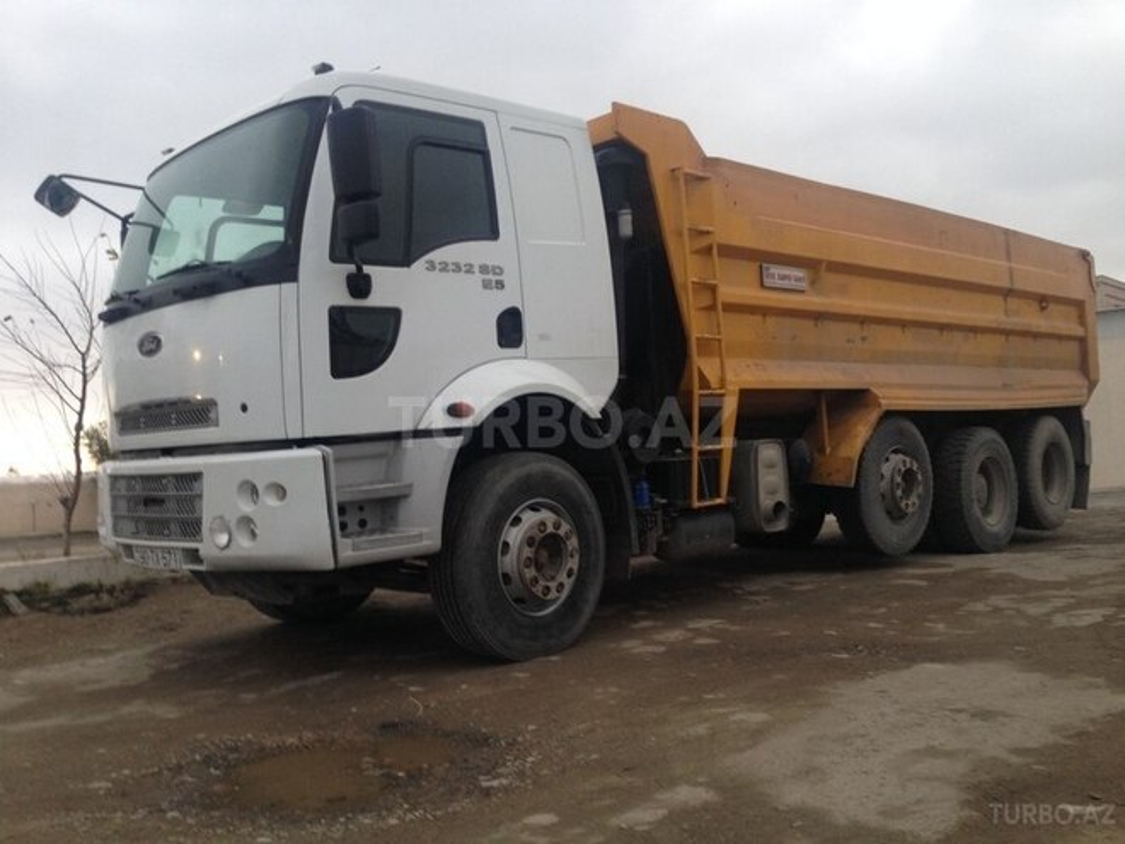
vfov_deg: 42.9
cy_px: 422
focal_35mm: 33
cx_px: 562
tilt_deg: +2.6
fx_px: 1072
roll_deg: +1.4
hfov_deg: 55.4
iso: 80
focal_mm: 4.12
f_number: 2.4
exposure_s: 1/20
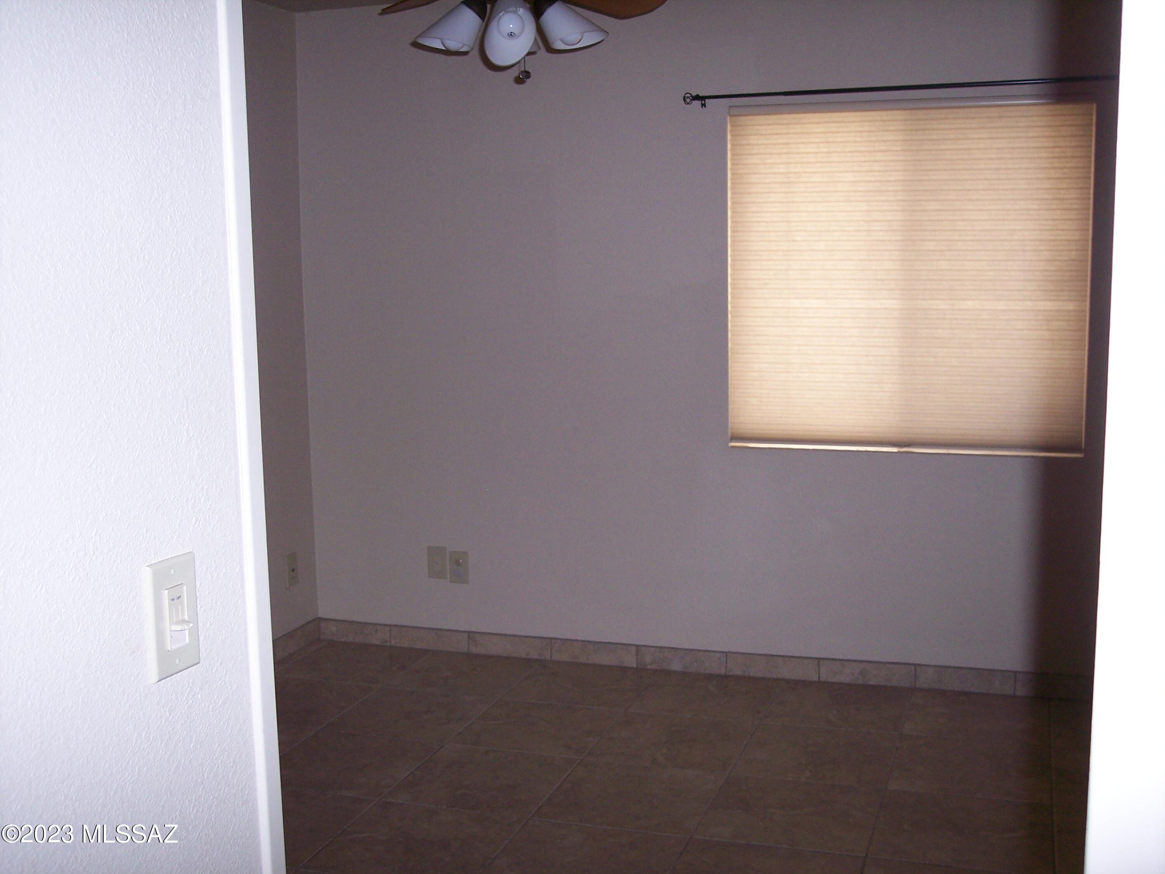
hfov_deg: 47.9
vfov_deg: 36.8
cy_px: 437
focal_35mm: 39
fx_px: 1313
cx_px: 582
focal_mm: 8
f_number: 2.8
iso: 140
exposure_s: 1/60
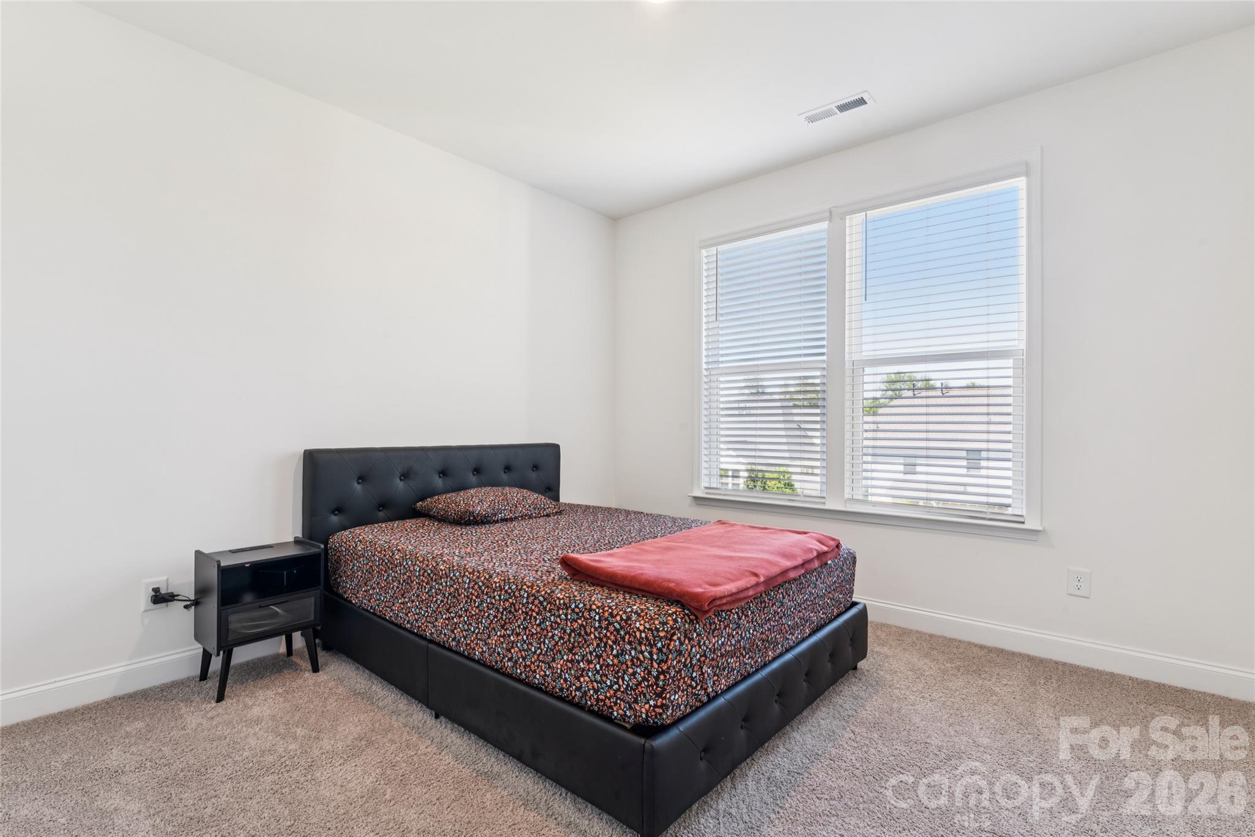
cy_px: 418
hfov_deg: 95.0
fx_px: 575
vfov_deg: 72.0
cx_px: 628
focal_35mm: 16
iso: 100
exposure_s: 1/1.67
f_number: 13
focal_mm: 16.5
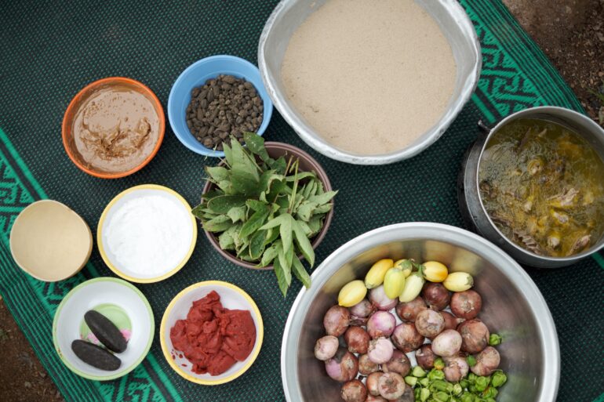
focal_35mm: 53
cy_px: 201
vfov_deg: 25.5
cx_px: 302
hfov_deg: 37.5
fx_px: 889
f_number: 1.4
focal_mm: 35
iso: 200
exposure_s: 1/1300
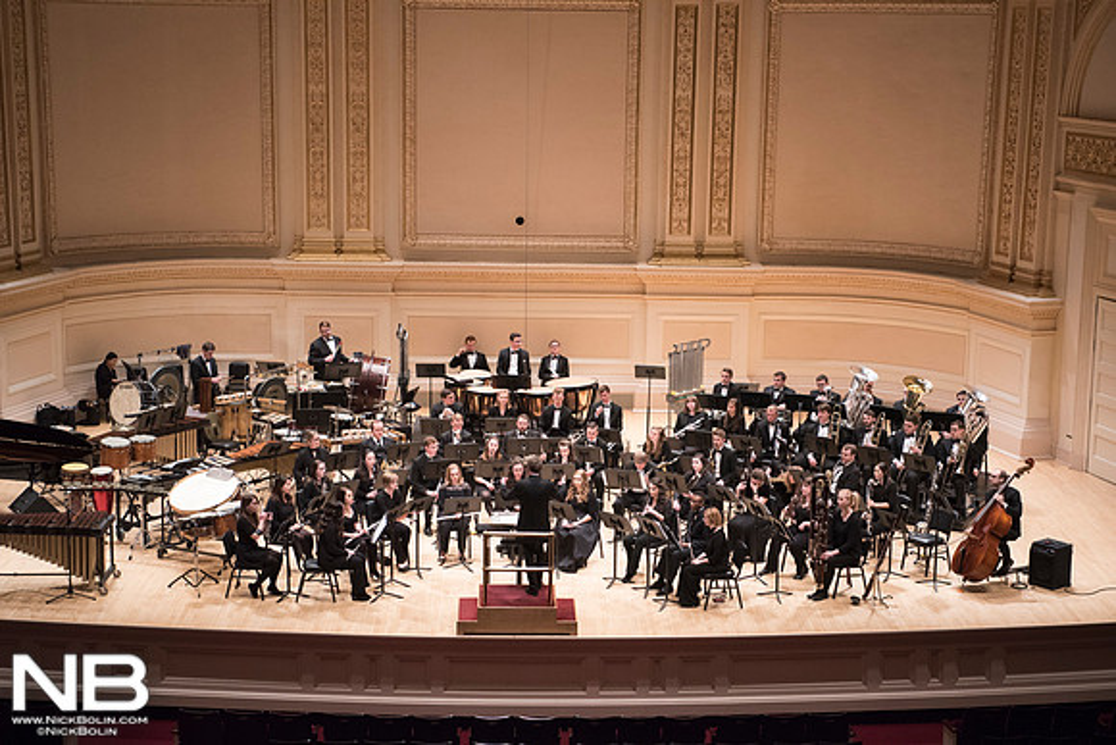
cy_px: 372
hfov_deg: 28.8
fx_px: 2170
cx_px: 558
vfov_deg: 19.5
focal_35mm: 70
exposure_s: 1/200
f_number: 2.8
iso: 1600
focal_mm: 70
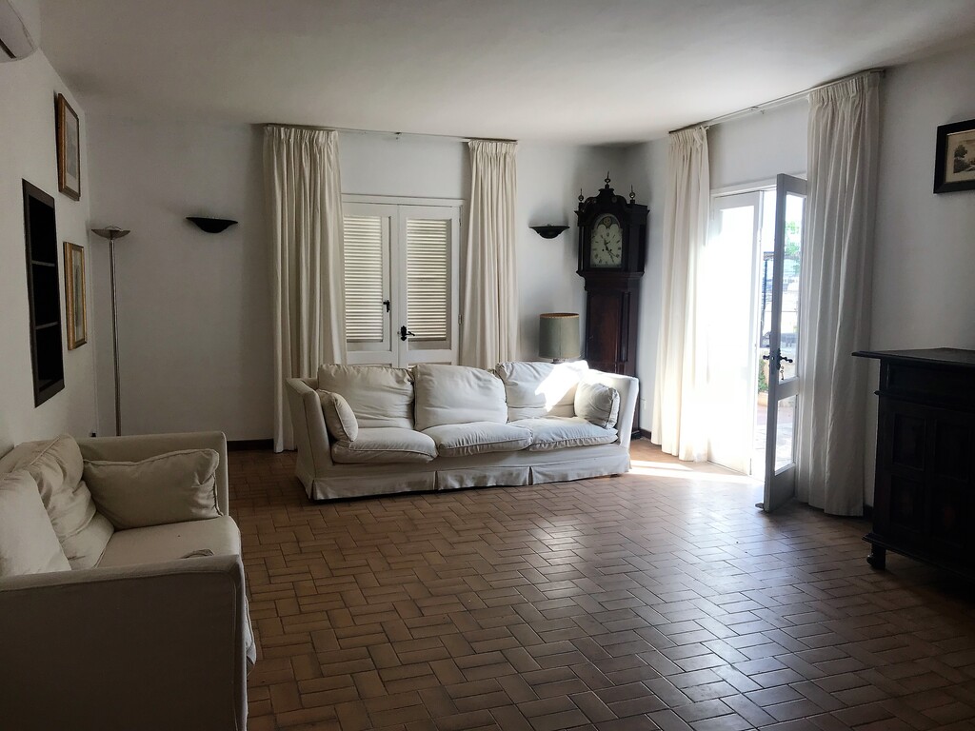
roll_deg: +0.1
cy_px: 366
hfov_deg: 63.4
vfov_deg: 49.7
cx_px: 488
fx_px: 789
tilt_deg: -5.9
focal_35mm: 28
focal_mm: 3.99
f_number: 1.8
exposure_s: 1/216
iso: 20
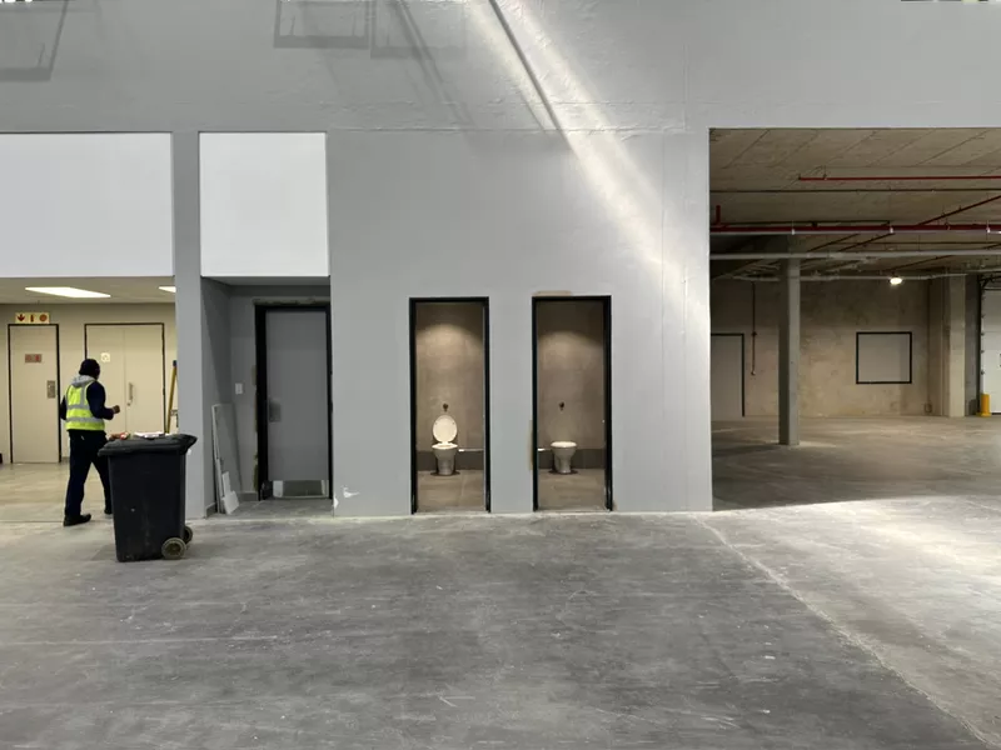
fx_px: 694
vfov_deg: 56.8
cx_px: 500
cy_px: 375
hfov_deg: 71.6
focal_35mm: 24
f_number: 1.78
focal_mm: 6.86
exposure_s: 1/121
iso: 125
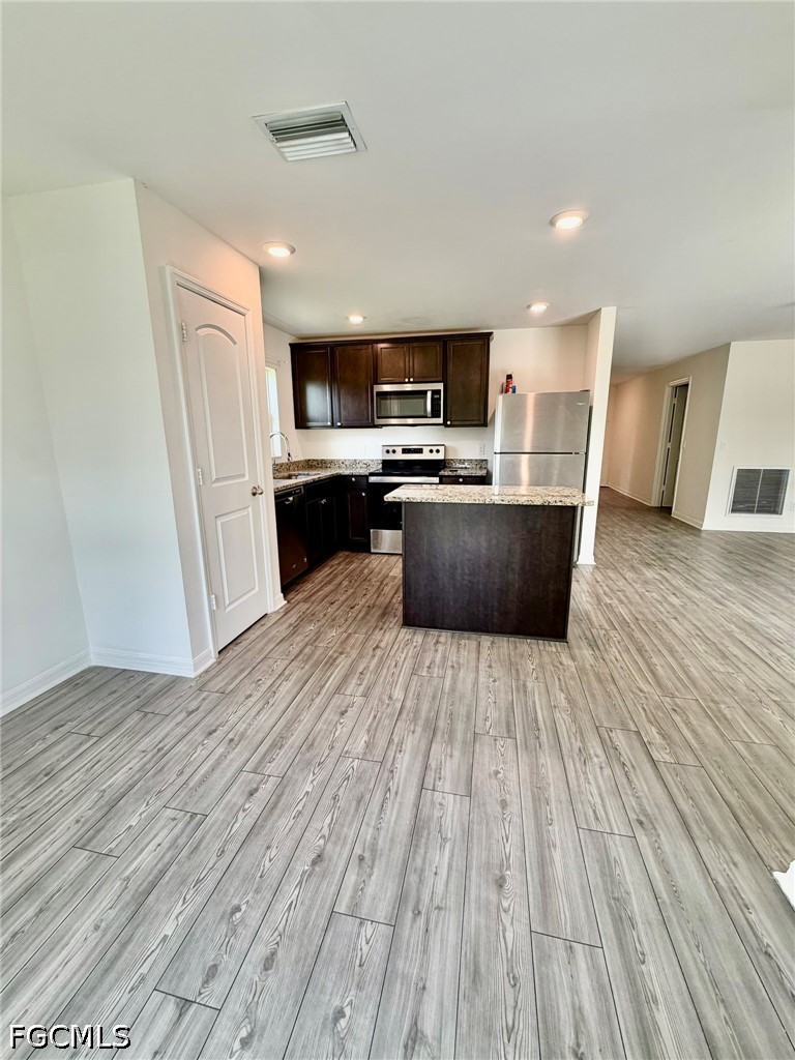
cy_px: 530
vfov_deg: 102.1
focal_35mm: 14
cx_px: 398
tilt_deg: -11.9
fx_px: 429
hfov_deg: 85.7
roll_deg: -0.7
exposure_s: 1/120
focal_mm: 2.22
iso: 100
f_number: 2.2
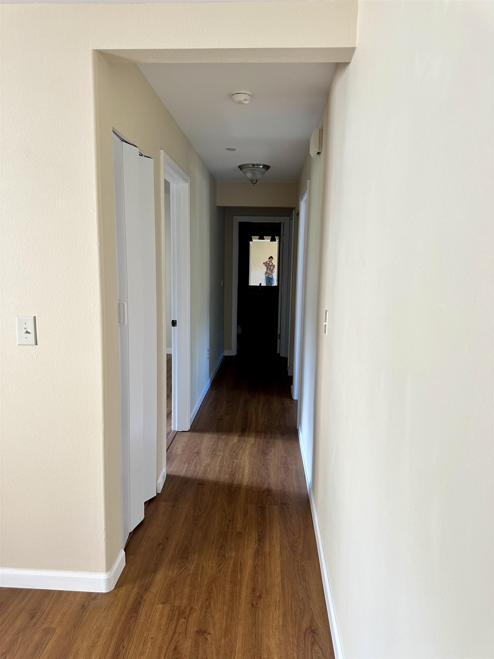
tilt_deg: -7.2
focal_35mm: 24
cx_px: 247
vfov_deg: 71.6
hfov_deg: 56.8
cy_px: 330
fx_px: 457
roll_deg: -1.5
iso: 160
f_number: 1.78
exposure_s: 1/60
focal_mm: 6.86
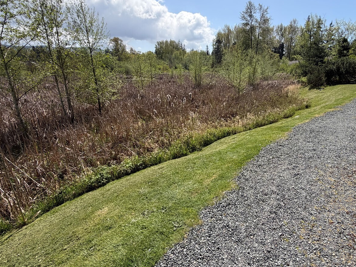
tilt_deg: -17.9
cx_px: 214
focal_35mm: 19
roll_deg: -0.6
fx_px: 195
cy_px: 133
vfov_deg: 68.7
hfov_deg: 83.6
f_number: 2.2
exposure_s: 1/901
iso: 32
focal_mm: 2.22
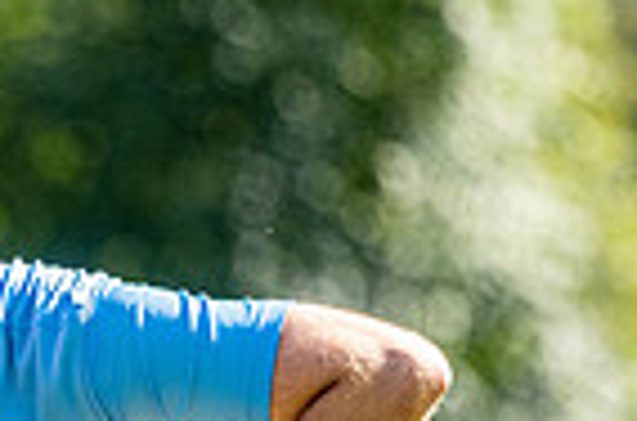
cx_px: -525
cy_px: 705
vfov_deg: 0.7
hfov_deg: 1.1
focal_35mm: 1844
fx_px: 32555
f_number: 4
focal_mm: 300
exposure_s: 1/1600
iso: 400
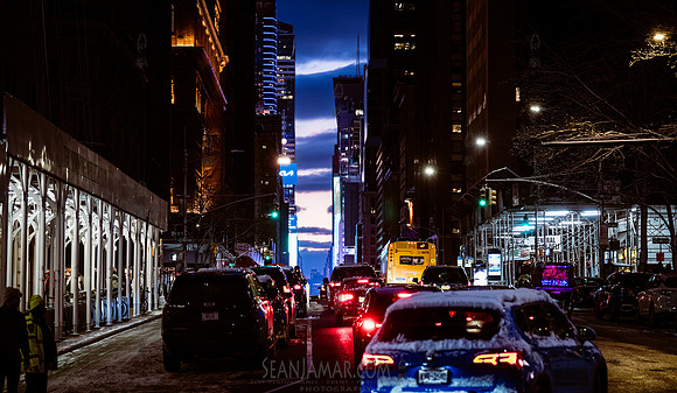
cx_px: 335
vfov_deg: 12.6
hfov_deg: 21.5
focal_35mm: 99
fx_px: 1783
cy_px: 223
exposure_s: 1/250
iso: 8000
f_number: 3.5
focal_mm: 93
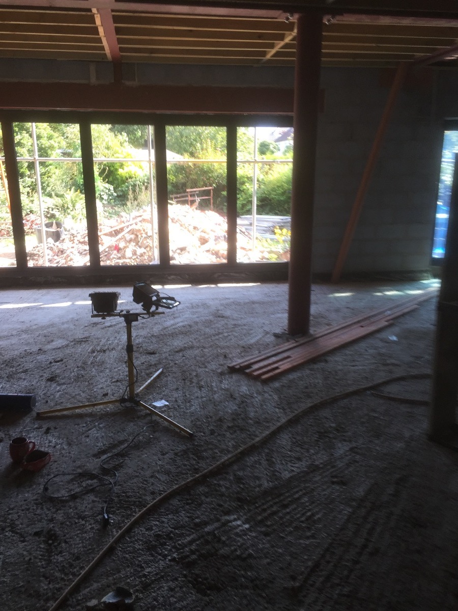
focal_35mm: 29
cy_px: 306
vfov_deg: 61.7
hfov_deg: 48.2
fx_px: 512
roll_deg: +0.8
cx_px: 229
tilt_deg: -11.8
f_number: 2.2
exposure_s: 1/100
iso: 40
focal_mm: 4.15
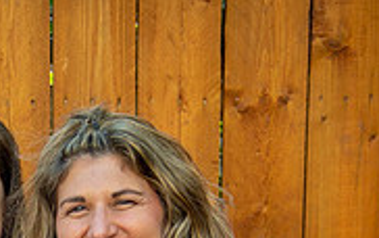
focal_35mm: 156
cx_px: -23
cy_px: 381
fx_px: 1612
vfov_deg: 8.2
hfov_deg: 13.2
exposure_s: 1/320
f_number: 4
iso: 125
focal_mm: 48
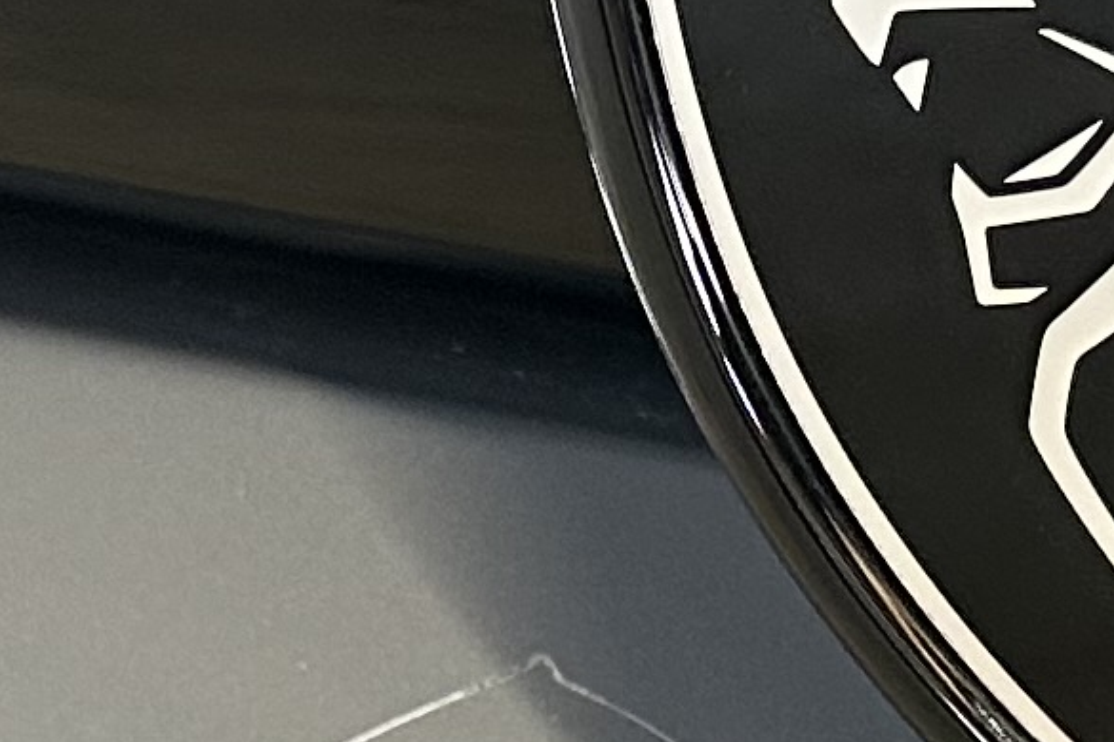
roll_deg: -0.5
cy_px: 843
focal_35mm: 172
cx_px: 623
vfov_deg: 7.9
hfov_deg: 11.9
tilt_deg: -30.4
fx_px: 5322
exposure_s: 1/50
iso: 250
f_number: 1.78
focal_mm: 6.86
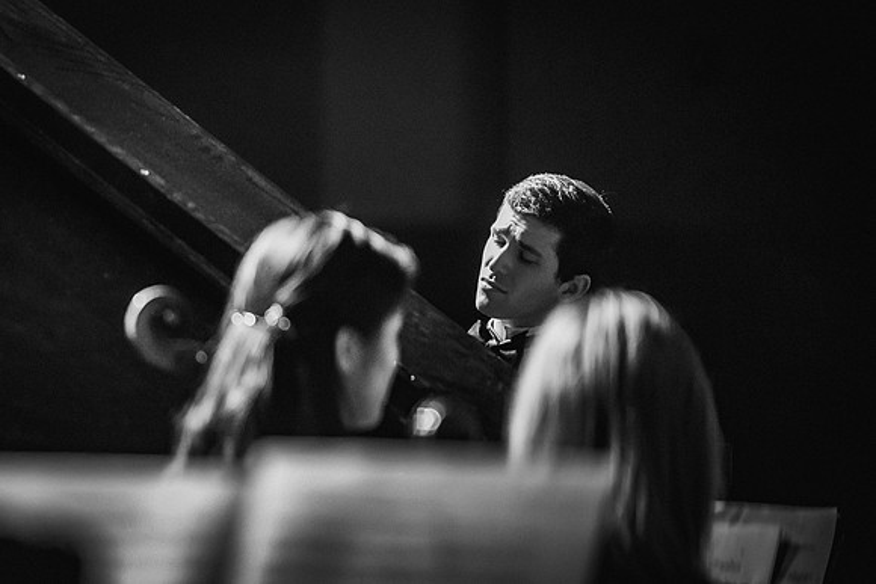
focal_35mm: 333
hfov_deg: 6.2
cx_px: 494
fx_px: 8111
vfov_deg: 4.1
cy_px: 255
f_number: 4
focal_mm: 280
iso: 18102
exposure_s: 1/200
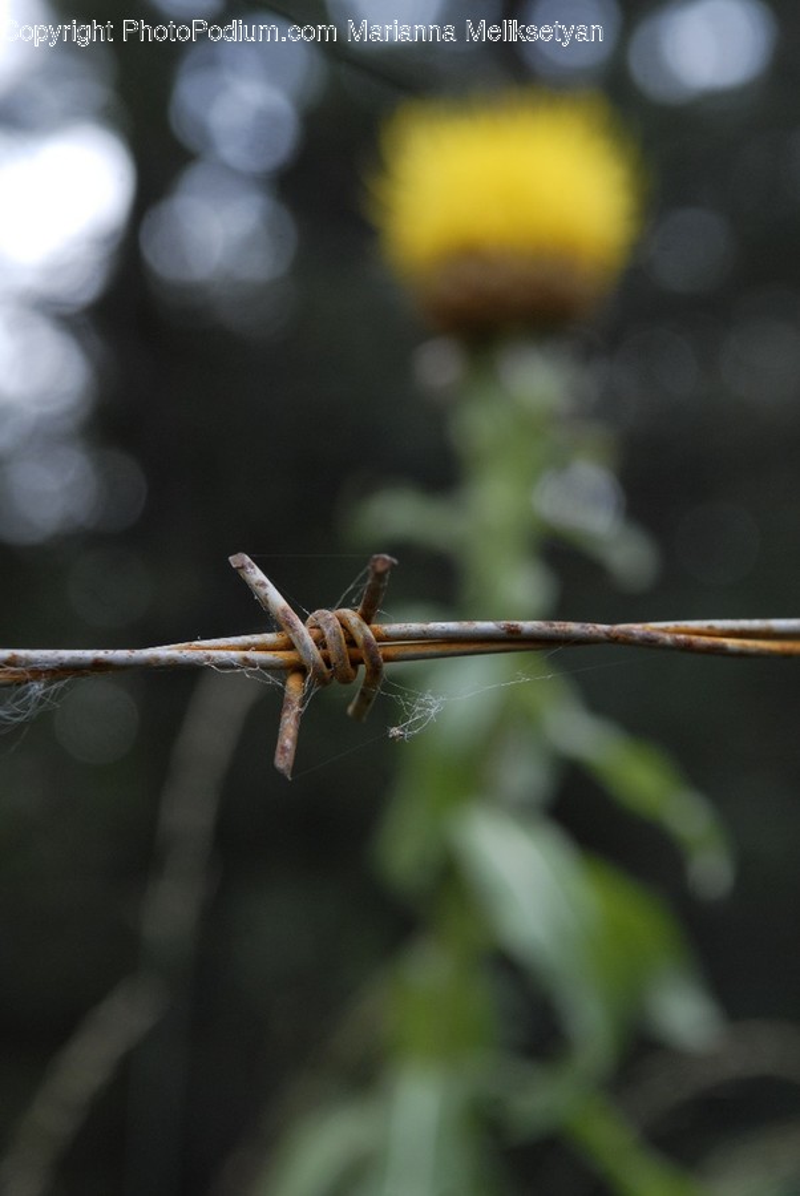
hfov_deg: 16.6
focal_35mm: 82
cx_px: 400
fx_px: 2743
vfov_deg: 24.6
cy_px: 598
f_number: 7.1
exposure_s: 1/180
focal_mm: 55
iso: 400
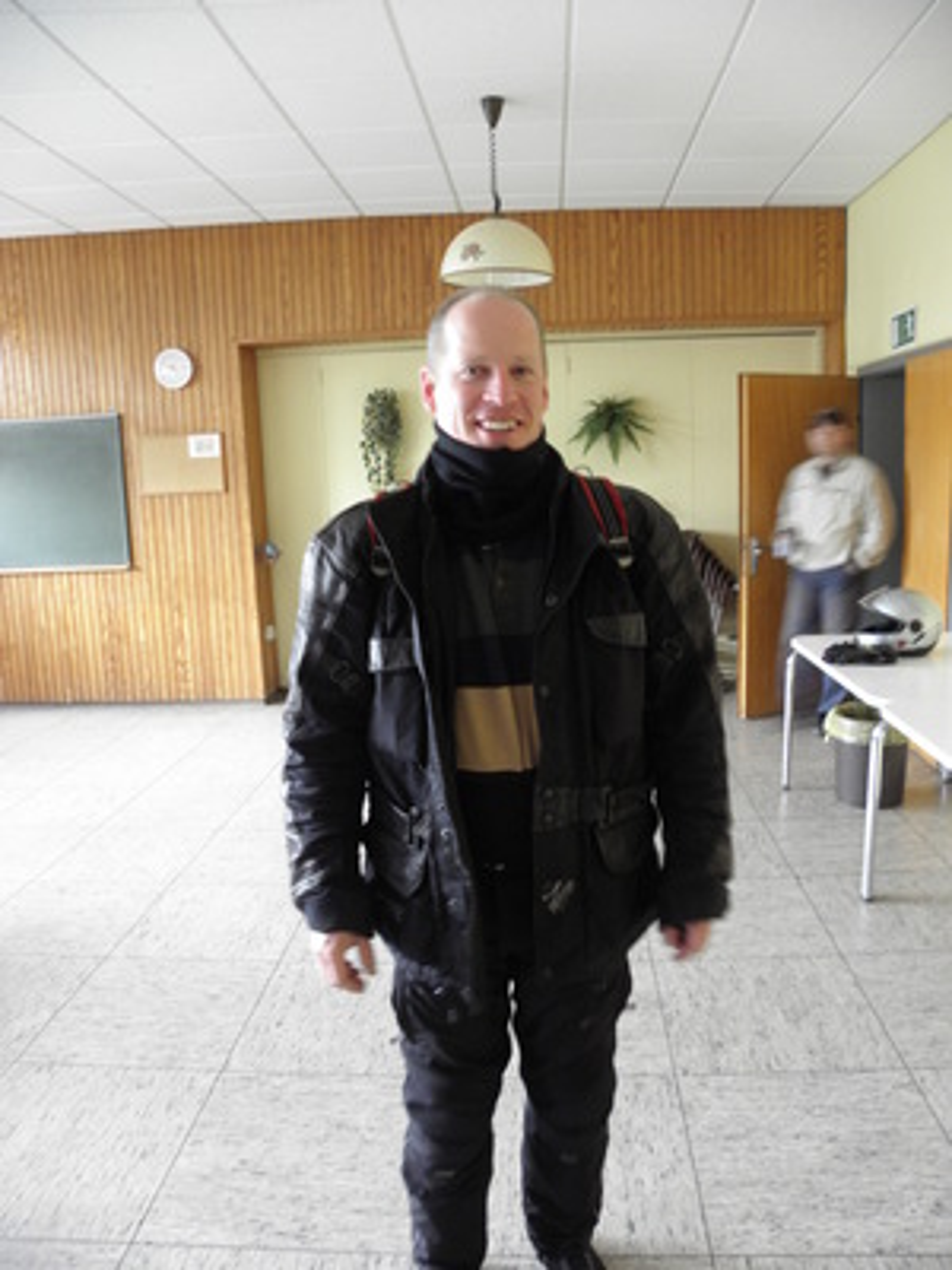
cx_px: 476
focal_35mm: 26
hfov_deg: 53.1
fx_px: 953
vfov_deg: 67.3
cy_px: 635
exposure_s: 1/6
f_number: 2.8
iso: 160
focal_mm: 4.6
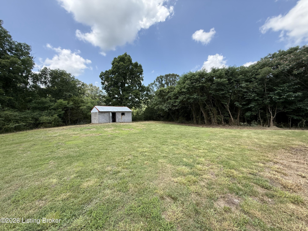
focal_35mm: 14
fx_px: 125
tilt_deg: -0.6
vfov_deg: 85.7
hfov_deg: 102.1
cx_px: 154
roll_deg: +0.5
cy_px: 116
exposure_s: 1/579
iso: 64
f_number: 2.2
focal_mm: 2.22
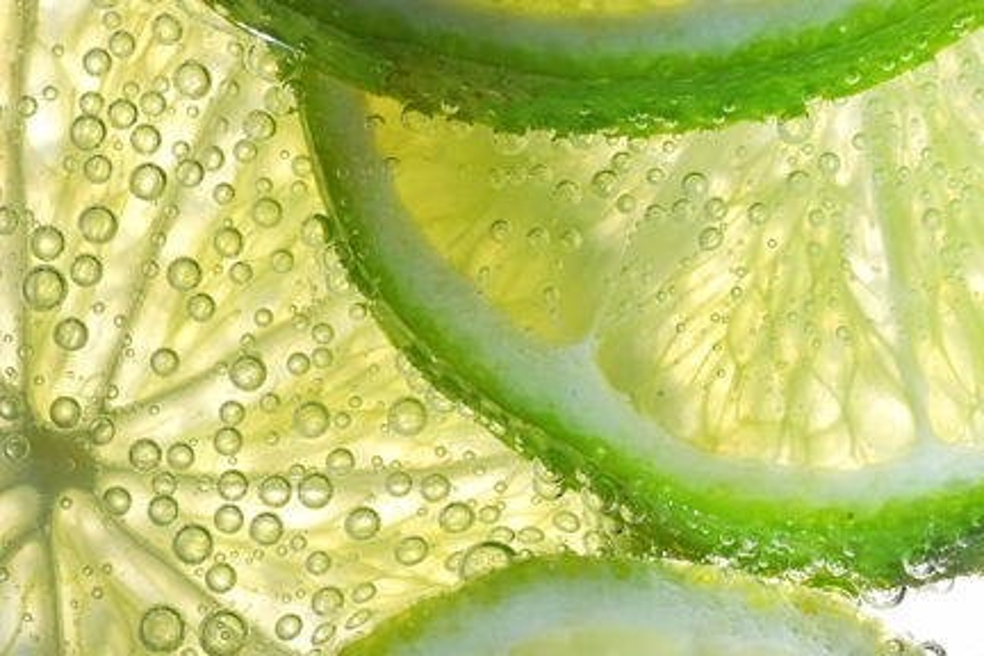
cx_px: 492
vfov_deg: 8.7
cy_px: 328
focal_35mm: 157
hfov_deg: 13.1
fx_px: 4291
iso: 100
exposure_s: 1/25
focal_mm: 105
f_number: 20
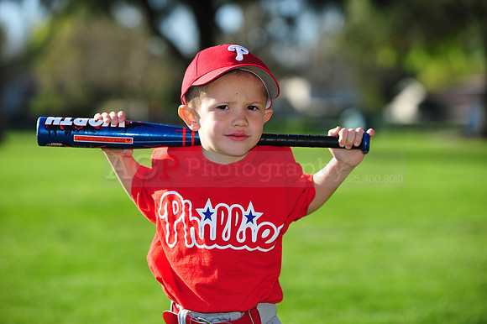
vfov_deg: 10.1
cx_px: 244
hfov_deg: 15.2
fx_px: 1825
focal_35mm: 135
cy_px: 162
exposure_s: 1/800
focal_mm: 135
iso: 200
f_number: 4.5
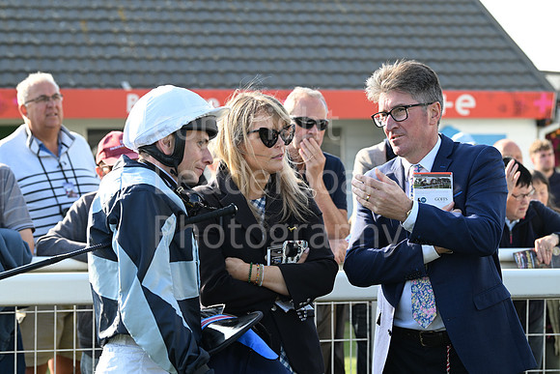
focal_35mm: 105
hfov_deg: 19.5
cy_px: 187
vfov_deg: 13.0
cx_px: 280
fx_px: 1634
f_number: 5.6
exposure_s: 1/640
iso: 500
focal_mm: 105
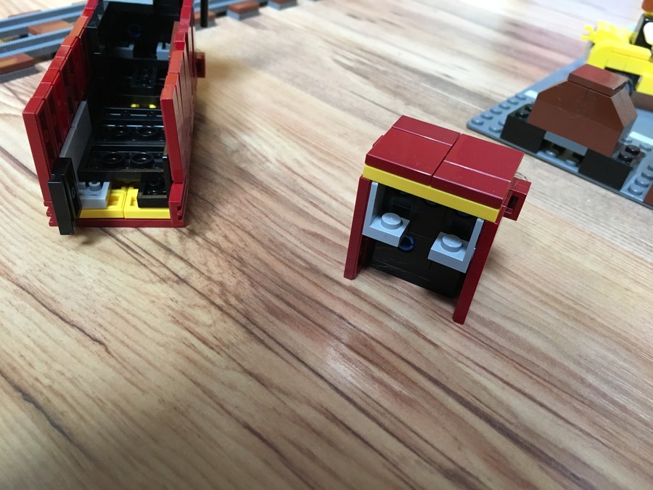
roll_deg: -6.6
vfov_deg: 48.2
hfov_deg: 61.7
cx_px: 326
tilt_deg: -38.6
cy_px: 245
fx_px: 547
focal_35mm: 29
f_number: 2.2
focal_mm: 4.15
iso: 200
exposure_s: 1/20
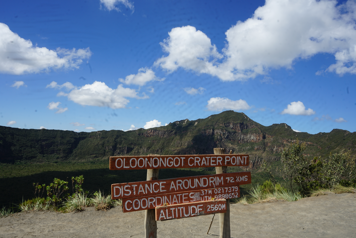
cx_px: 178
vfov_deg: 46.4
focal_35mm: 28
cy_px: 119
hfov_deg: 65.5
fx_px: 277
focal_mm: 28
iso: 100
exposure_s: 1/160
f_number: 14
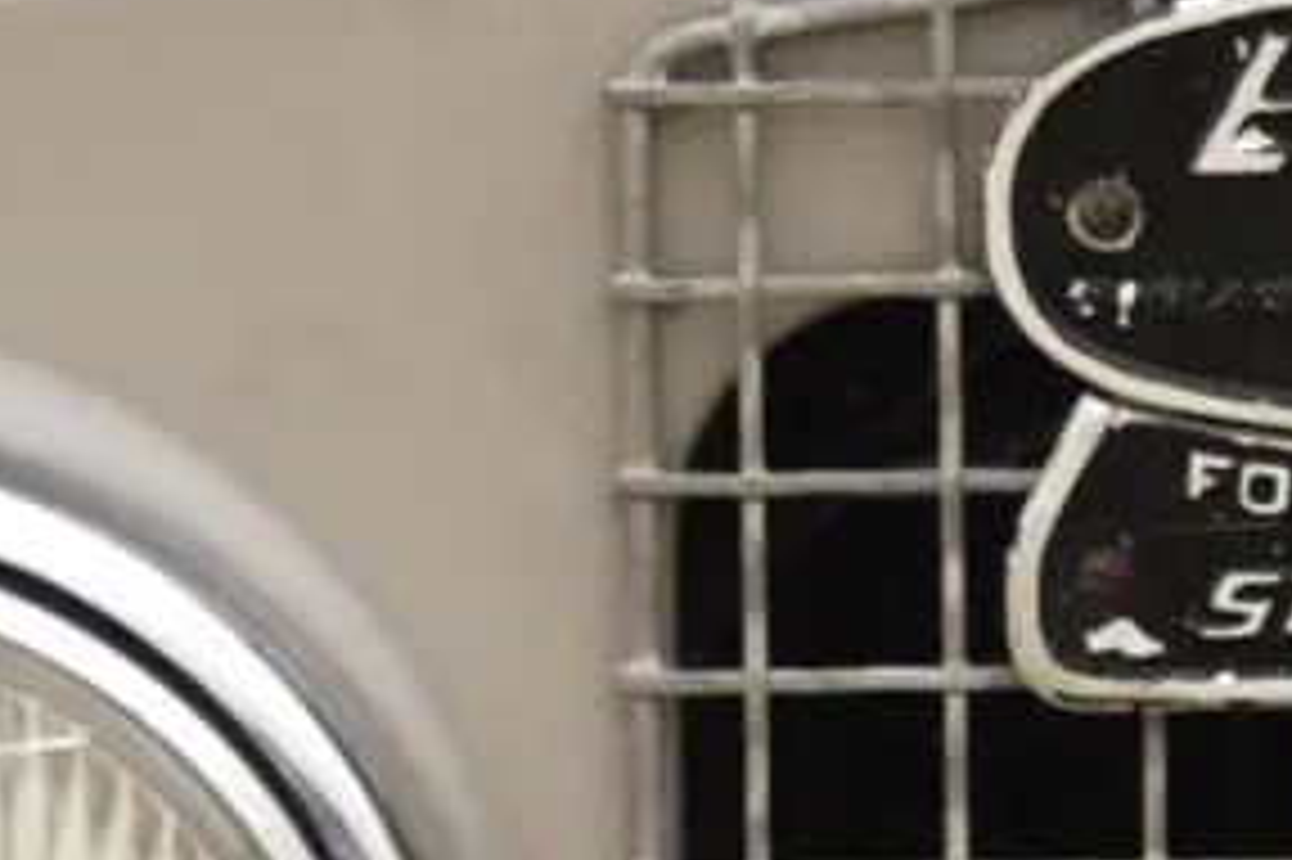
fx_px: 29231
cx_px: 1675
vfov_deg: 1.7
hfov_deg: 2.5
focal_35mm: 815
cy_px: 209
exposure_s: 1/50
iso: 200
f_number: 5.6
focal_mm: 130
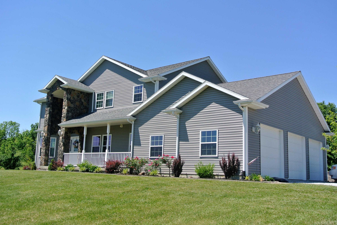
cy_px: 112
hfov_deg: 51.8
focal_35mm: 37
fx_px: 347
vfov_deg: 36.0
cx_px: 168
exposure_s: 1/500
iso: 100
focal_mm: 14
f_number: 5.6
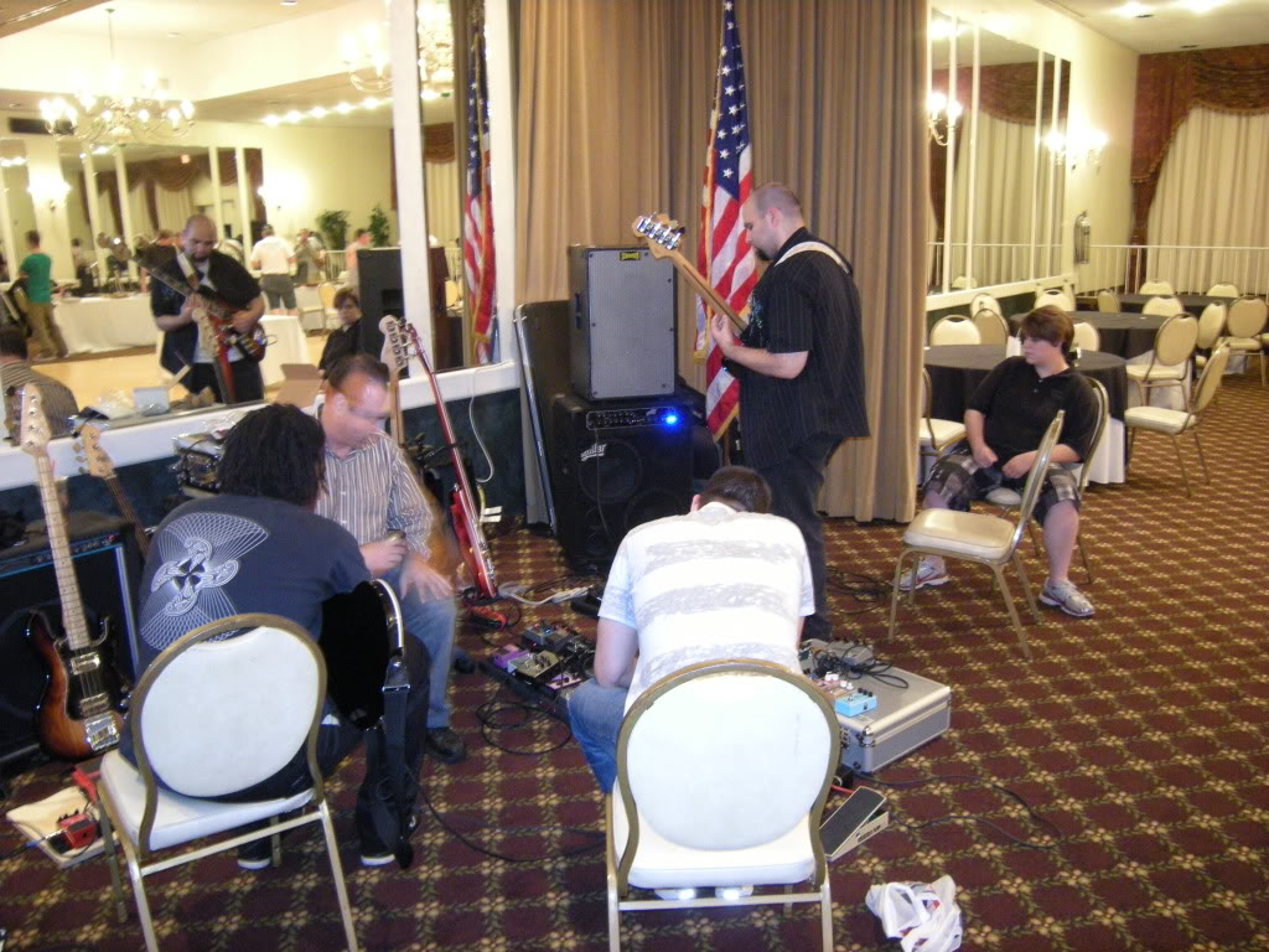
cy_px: 476
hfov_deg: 63.4
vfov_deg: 49.7
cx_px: 634
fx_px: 1026
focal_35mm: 28
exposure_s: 1/5.6
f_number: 2.8
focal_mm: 4.7
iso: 400
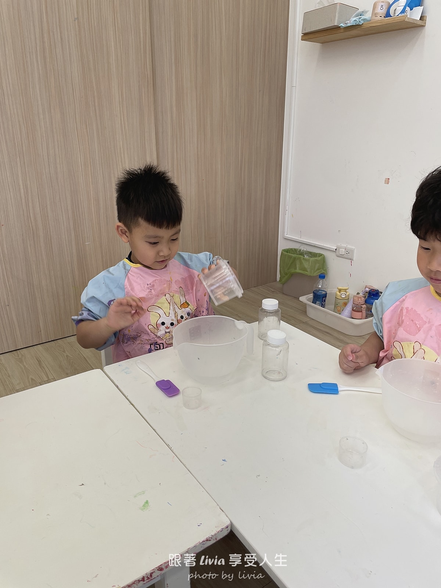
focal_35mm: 26
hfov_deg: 53.1
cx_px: 220
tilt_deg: -23.8
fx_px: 442
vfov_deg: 67.3
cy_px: 294
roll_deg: -0.1
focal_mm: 4.2
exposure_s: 1/139
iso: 32
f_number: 1.6
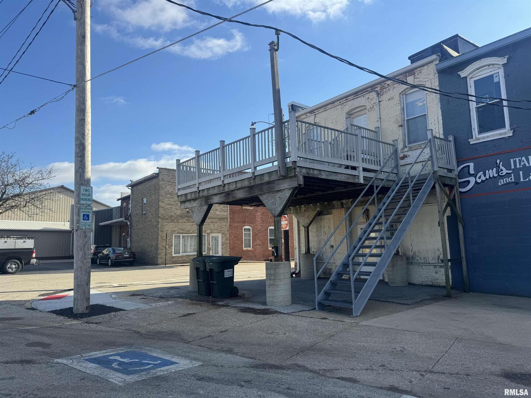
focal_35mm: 24
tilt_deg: +7.3
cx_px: 266
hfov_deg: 71.6
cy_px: 199
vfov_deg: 56.8
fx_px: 368
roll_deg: +1.3
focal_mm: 6.76
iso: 80
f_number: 1.78
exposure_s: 1/2959
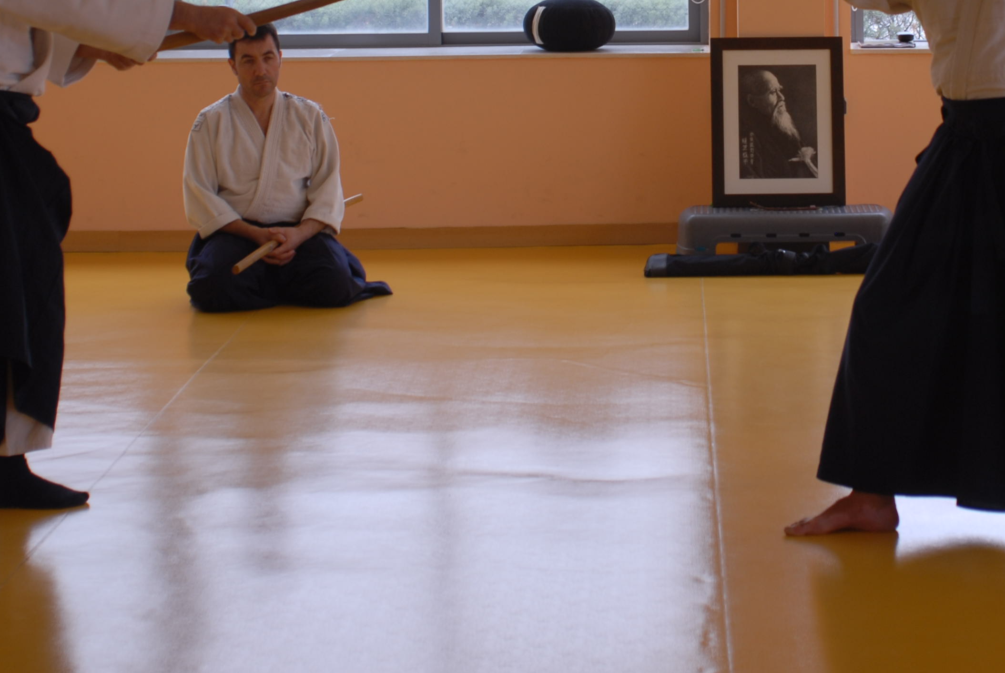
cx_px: 667
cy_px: 71
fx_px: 3464
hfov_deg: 16.5
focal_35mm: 124
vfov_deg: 11.0
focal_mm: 45
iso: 100
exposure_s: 1/80
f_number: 3.8
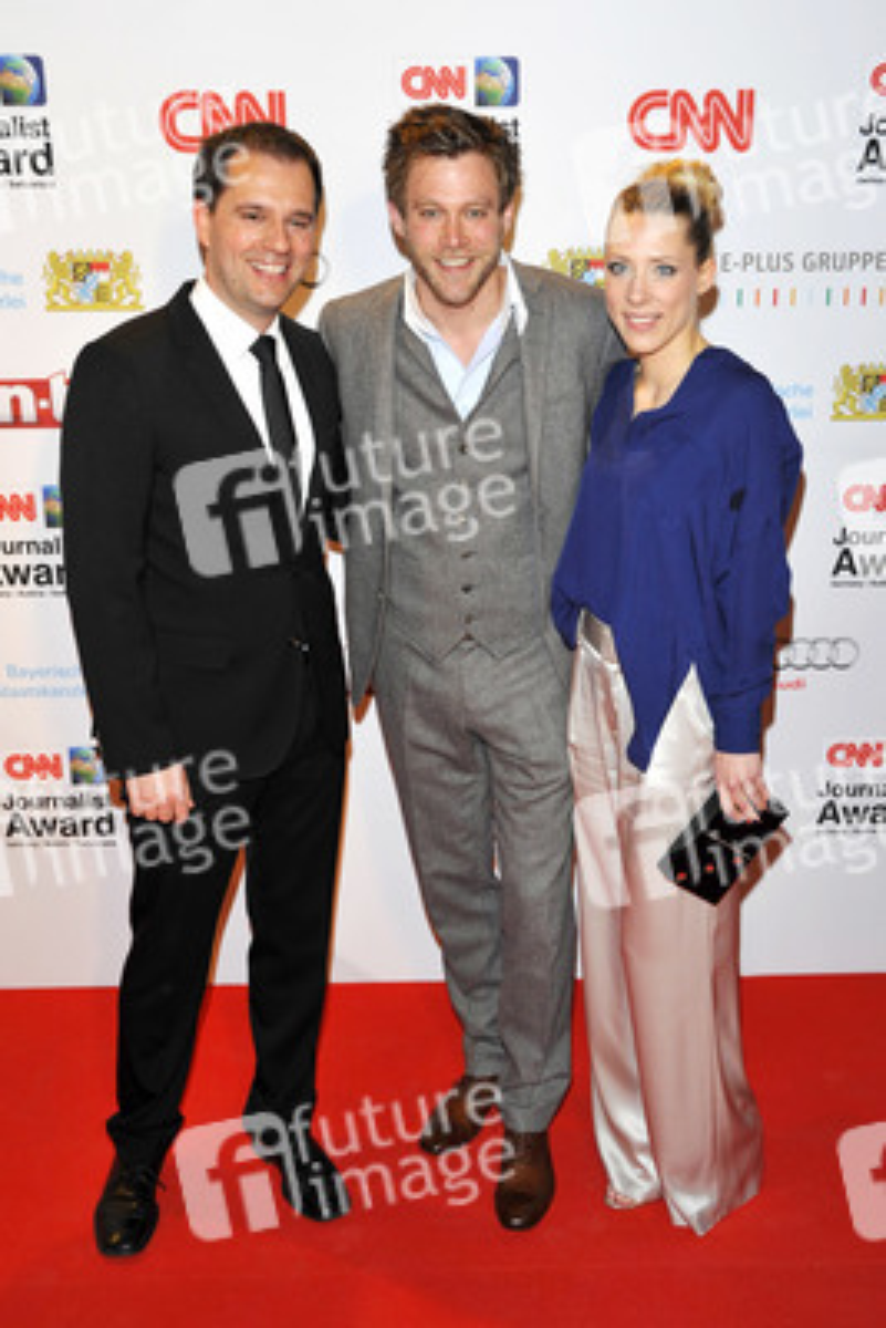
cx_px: 443
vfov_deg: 54.4
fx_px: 1291
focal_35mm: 35
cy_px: 664
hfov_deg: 37.9
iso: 800
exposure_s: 1/250
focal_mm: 35
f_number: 6.3
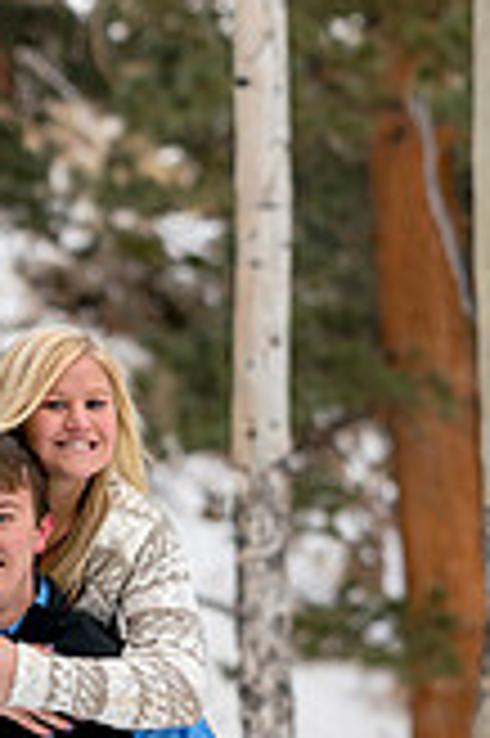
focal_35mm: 275
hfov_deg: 5.0
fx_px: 5626
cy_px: 886
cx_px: -4
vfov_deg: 7.4
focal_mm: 100
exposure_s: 1/200
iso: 250
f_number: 3.5
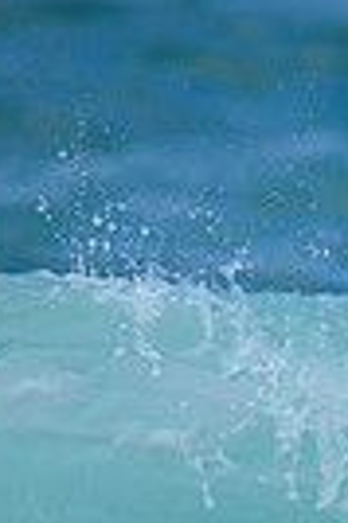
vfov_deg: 0.5
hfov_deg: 0.3
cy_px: 729
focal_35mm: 4181
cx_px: 1250
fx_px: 60777
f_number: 6.3
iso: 450
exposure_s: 1/2000
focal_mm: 800
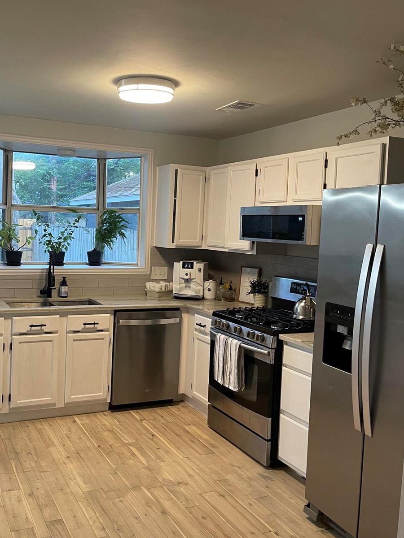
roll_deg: -1.3
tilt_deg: -3.6
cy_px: 255
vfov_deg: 56.8
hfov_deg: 43.7
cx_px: 147
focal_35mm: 32
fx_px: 498
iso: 200
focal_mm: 5.1
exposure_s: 1/60
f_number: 1.6
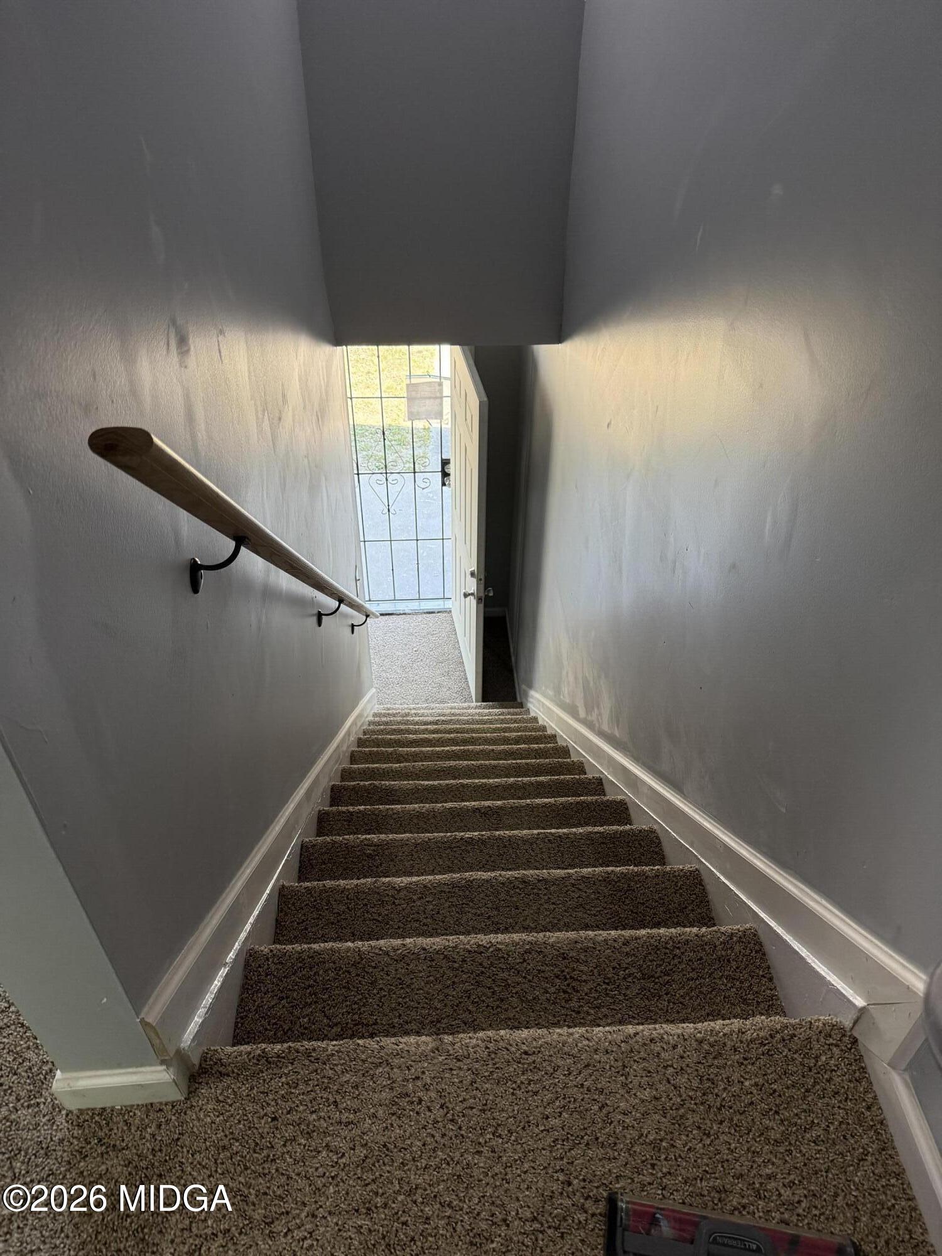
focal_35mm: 24
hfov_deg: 56.8
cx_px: 471
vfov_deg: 71.6
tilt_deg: -41.5
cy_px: 628
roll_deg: -0.6
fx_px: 871
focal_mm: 6.76
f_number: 1.78
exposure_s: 1/120
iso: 320
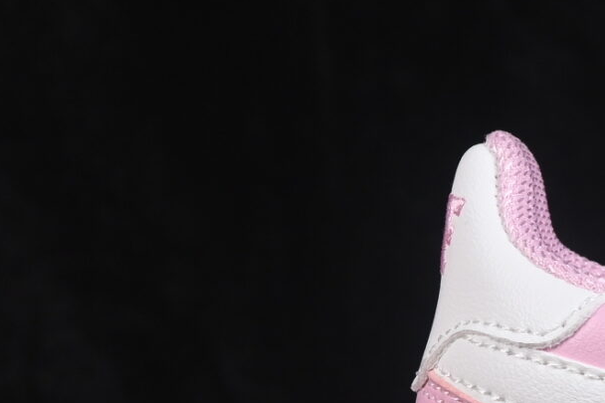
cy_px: 222
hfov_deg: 6.3
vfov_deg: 4.3
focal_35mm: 316
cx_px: 1189
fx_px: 5309
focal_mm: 50
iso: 160
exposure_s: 1/80
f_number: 8
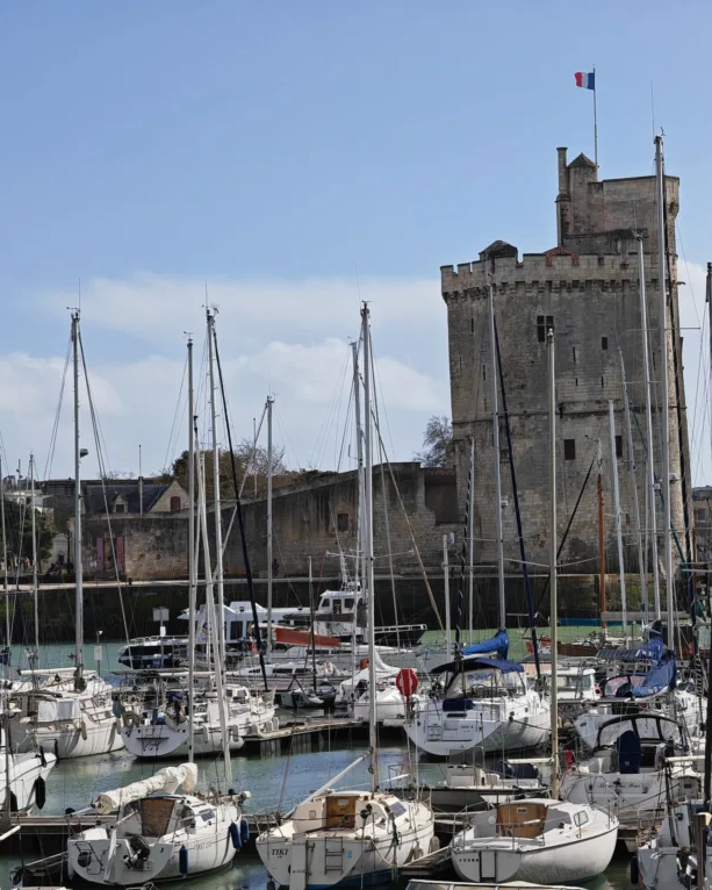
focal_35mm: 124
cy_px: 445
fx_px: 3266
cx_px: 515
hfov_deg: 12.4
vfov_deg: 15.5
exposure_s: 1/1282
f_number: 3
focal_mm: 14.92
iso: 50
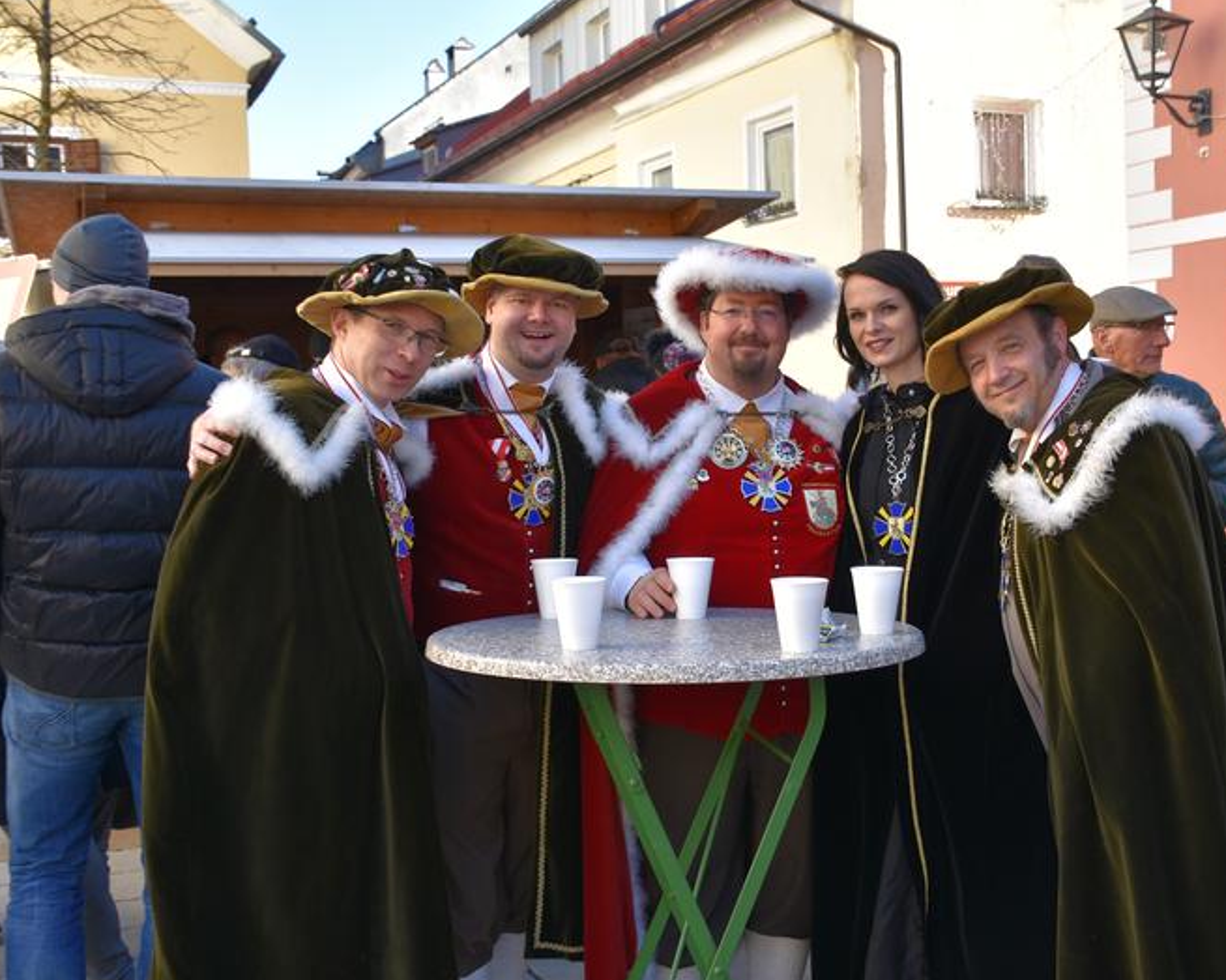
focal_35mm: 40
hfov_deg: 46.1
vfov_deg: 37.7
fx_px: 1436
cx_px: 685
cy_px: 492
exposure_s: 1/125
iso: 110
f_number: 5.6
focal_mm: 23
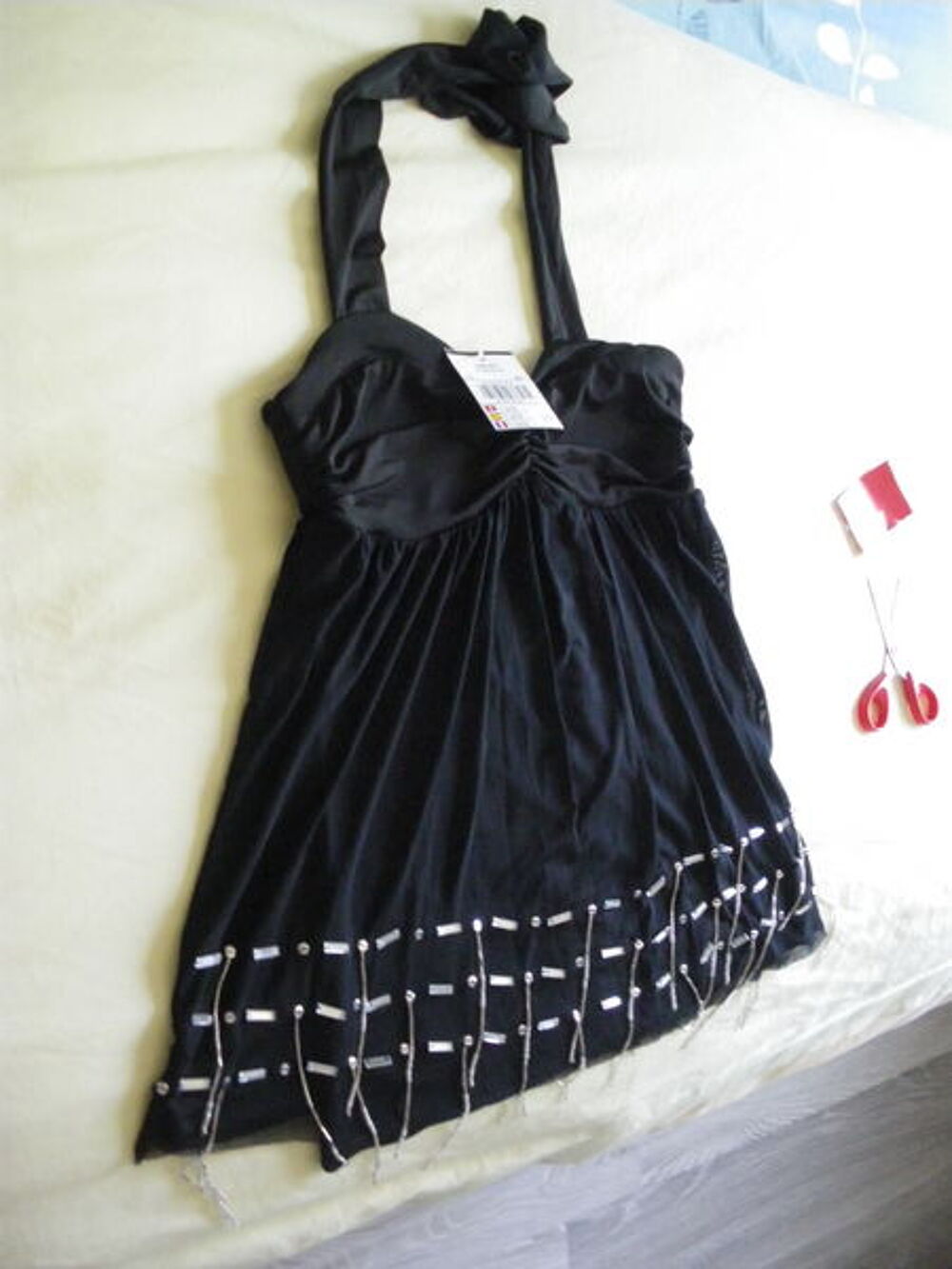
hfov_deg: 39.7
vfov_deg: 51.4
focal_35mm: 36
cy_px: 634
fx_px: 1320
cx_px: 476
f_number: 3.5
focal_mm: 6.3
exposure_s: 1/25
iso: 800
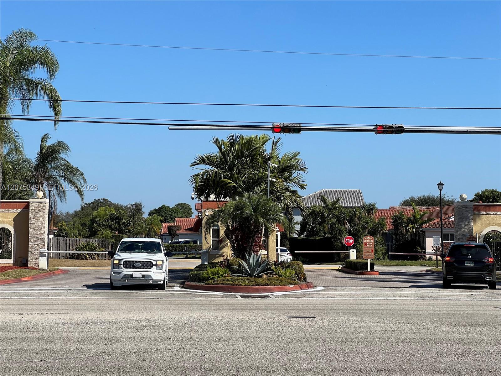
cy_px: 188
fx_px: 1114
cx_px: 250
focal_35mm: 77
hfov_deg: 25.3
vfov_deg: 19.1
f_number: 2.8
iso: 32
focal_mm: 9
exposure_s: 1/911
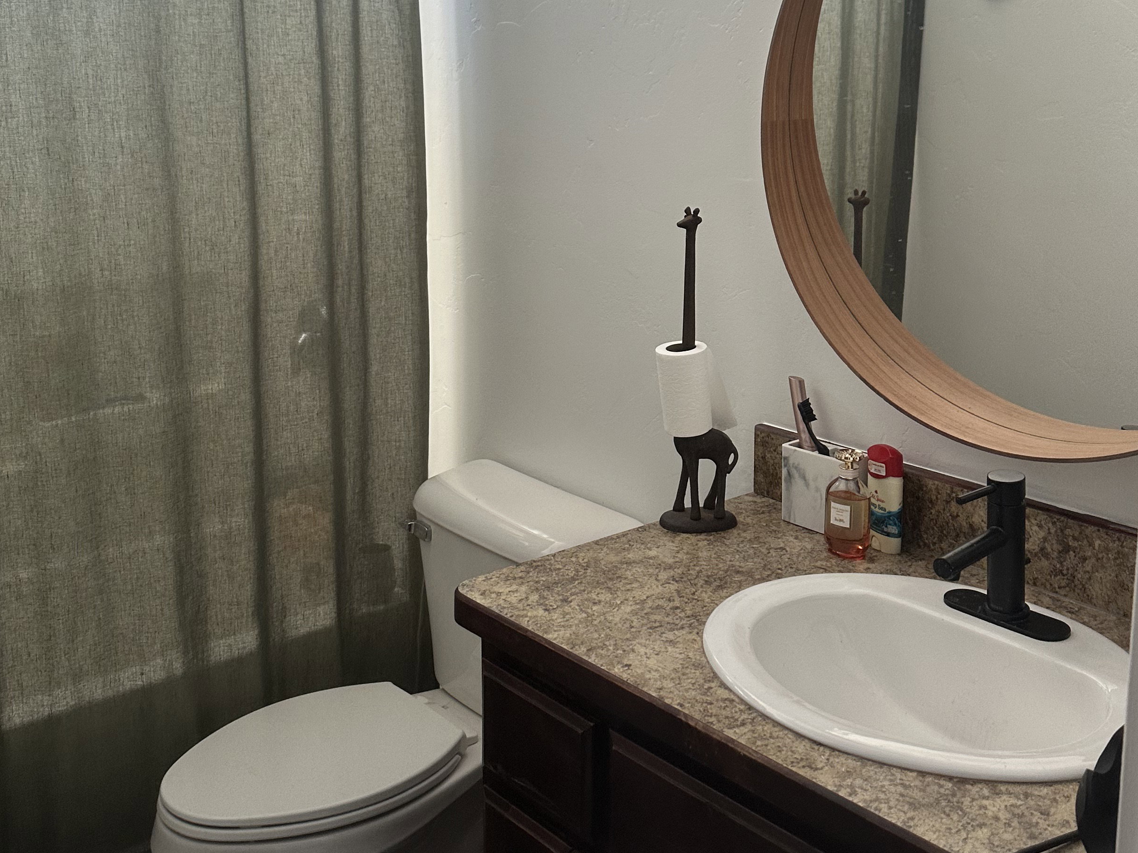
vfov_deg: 35.6
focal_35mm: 40
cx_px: 581
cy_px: 286
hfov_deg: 46.8
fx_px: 1315
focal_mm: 6.86
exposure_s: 1/60
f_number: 1.78
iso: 160
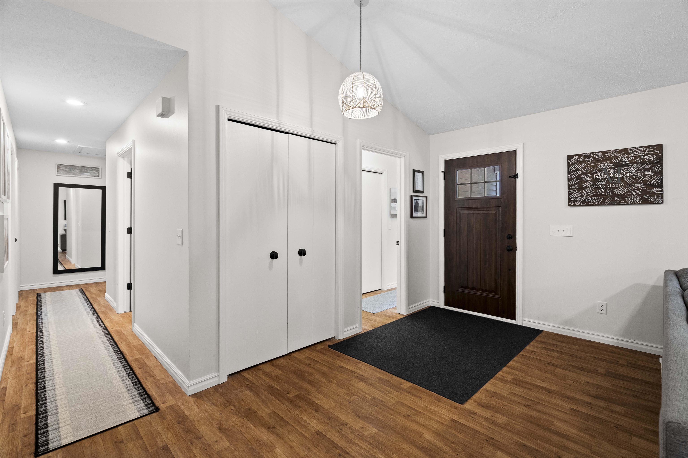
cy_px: 229
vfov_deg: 73.7
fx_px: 306
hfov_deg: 96.7
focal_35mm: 16
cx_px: 344
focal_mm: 16
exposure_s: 1/1.25
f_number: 7.1
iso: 640
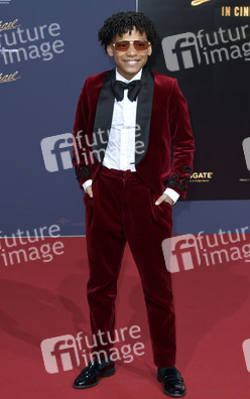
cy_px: 198
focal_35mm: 72
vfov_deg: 28.6
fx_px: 784
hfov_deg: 18.1
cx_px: 122
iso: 400
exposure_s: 1/200
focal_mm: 70
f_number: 6.3
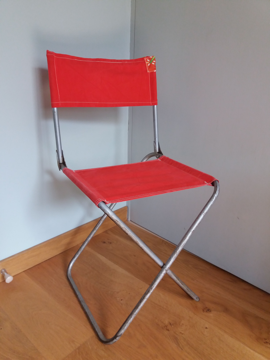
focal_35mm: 28
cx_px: 135
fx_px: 291
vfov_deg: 63.4
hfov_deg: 49.7
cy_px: 180
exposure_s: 1/100
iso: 125
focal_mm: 3.7
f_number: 1.9
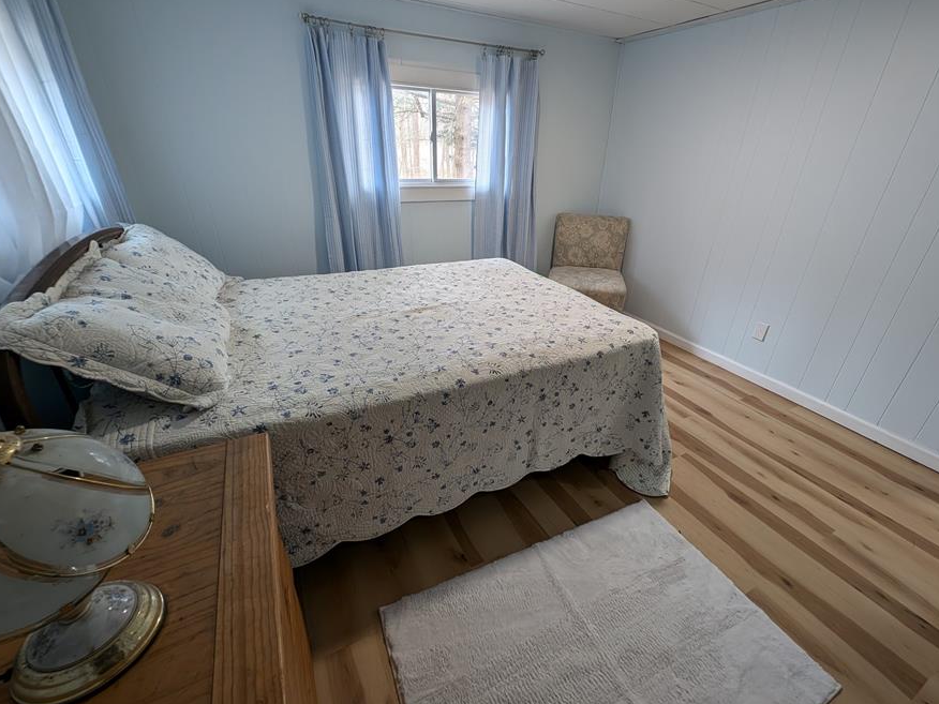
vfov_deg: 85.7
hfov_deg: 102.0
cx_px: 486
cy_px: 354
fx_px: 380
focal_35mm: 14
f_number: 1.95
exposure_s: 1/37.8
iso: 40
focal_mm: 2.23
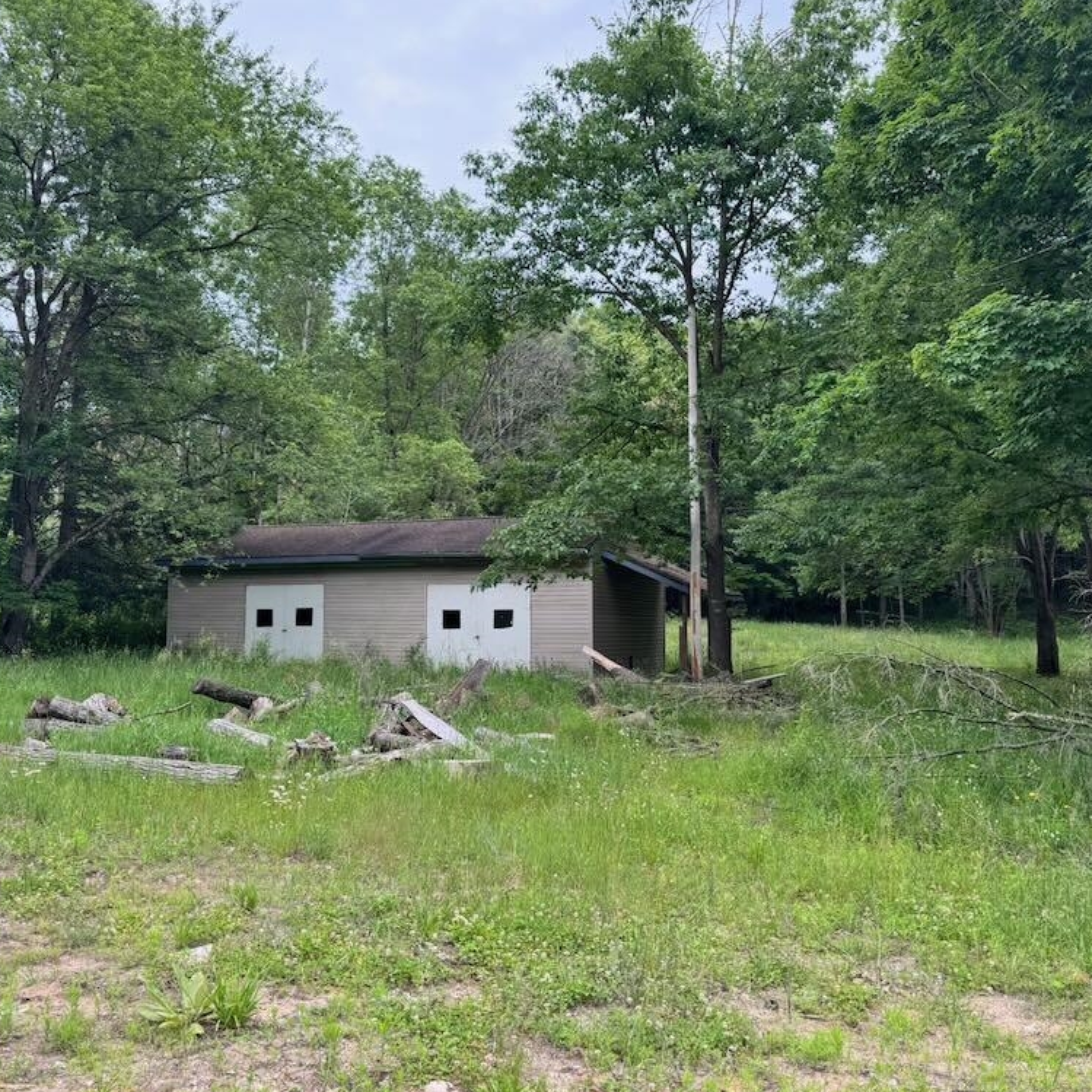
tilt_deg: +3.9
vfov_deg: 55.6
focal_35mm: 29
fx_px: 1035
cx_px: 538
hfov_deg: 55.6
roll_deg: -0.6
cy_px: 551
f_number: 1.78
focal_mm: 6.76
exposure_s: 1/354
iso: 80
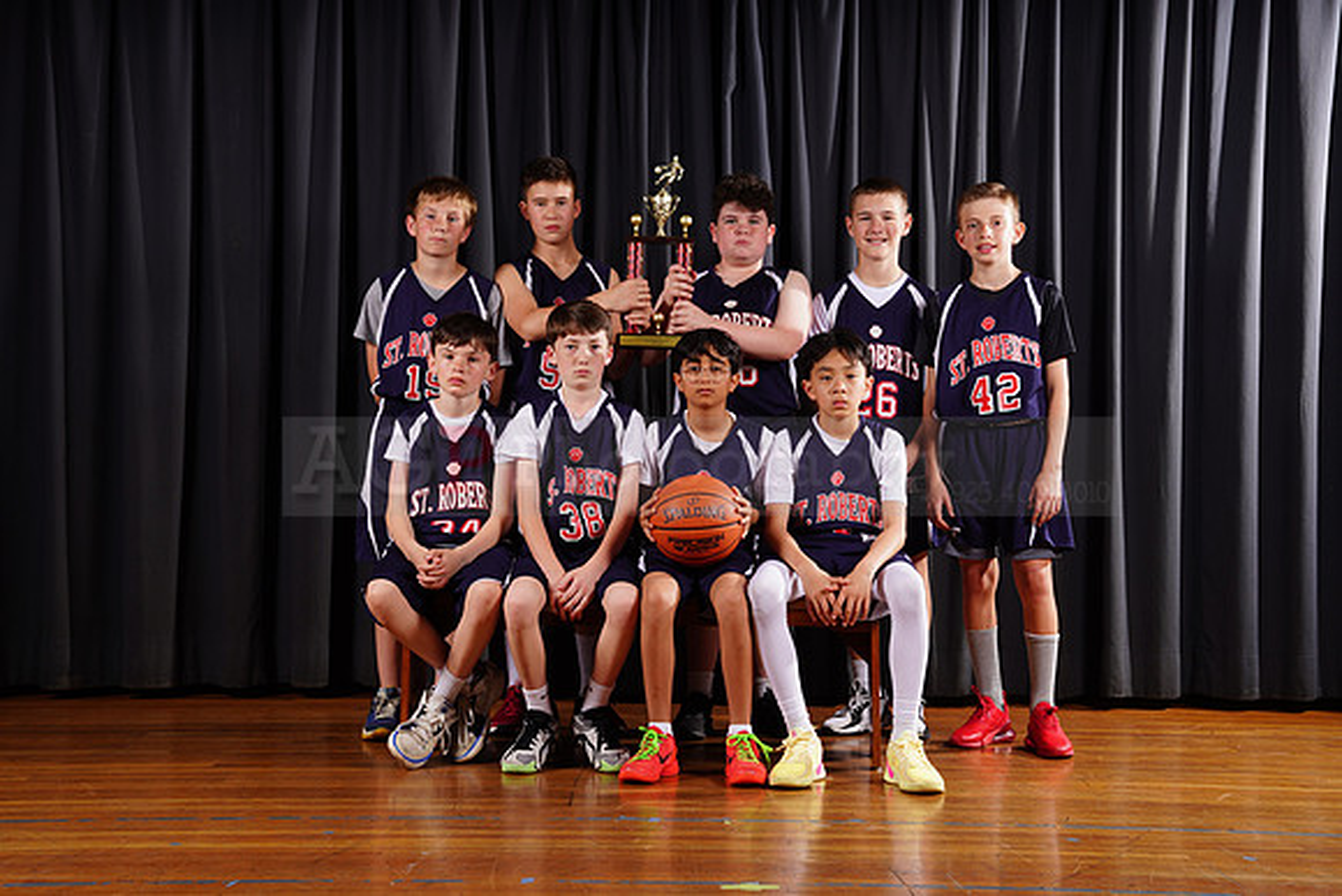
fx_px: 2274
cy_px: 448
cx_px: 671
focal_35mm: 61
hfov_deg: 32.9
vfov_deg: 22.3
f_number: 13
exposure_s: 1/250
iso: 200
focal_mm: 61
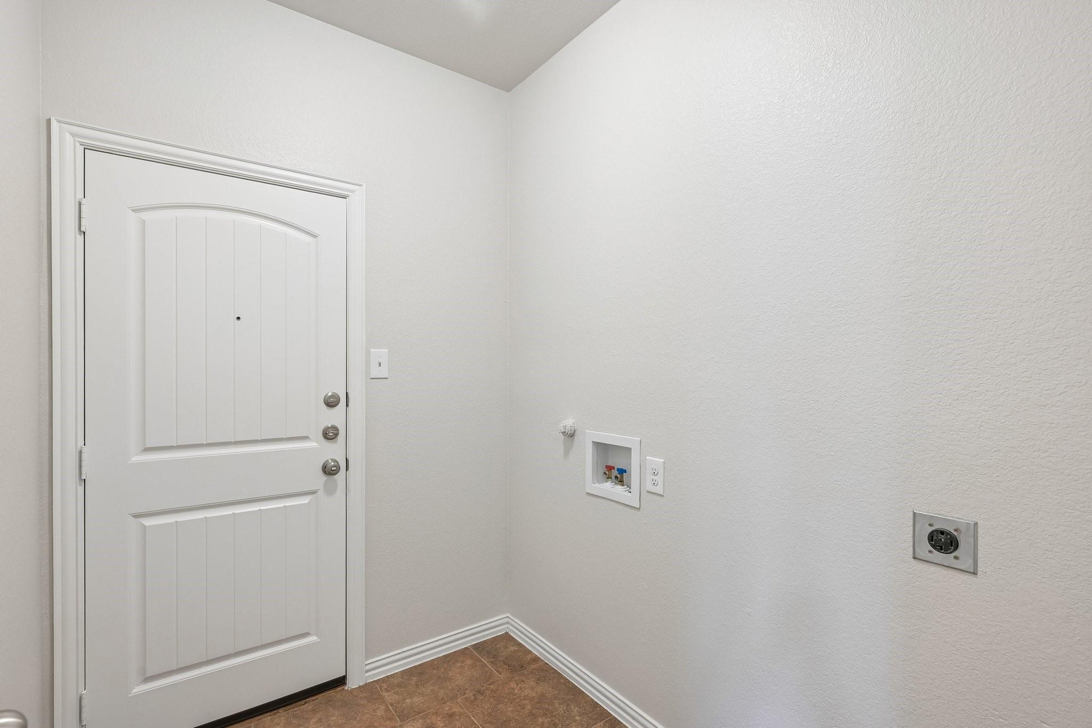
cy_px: 364
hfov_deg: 95.0
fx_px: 500
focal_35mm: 16
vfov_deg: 72.0
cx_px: 546
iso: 400
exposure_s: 1/10
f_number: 8
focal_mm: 16.5
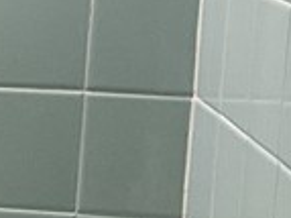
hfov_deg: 7.3
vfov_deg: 6.7
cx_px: -745
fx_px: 1865
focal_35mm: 222
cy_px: 86
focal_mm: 3.3
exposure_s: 1/120
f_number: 2.4
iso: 80
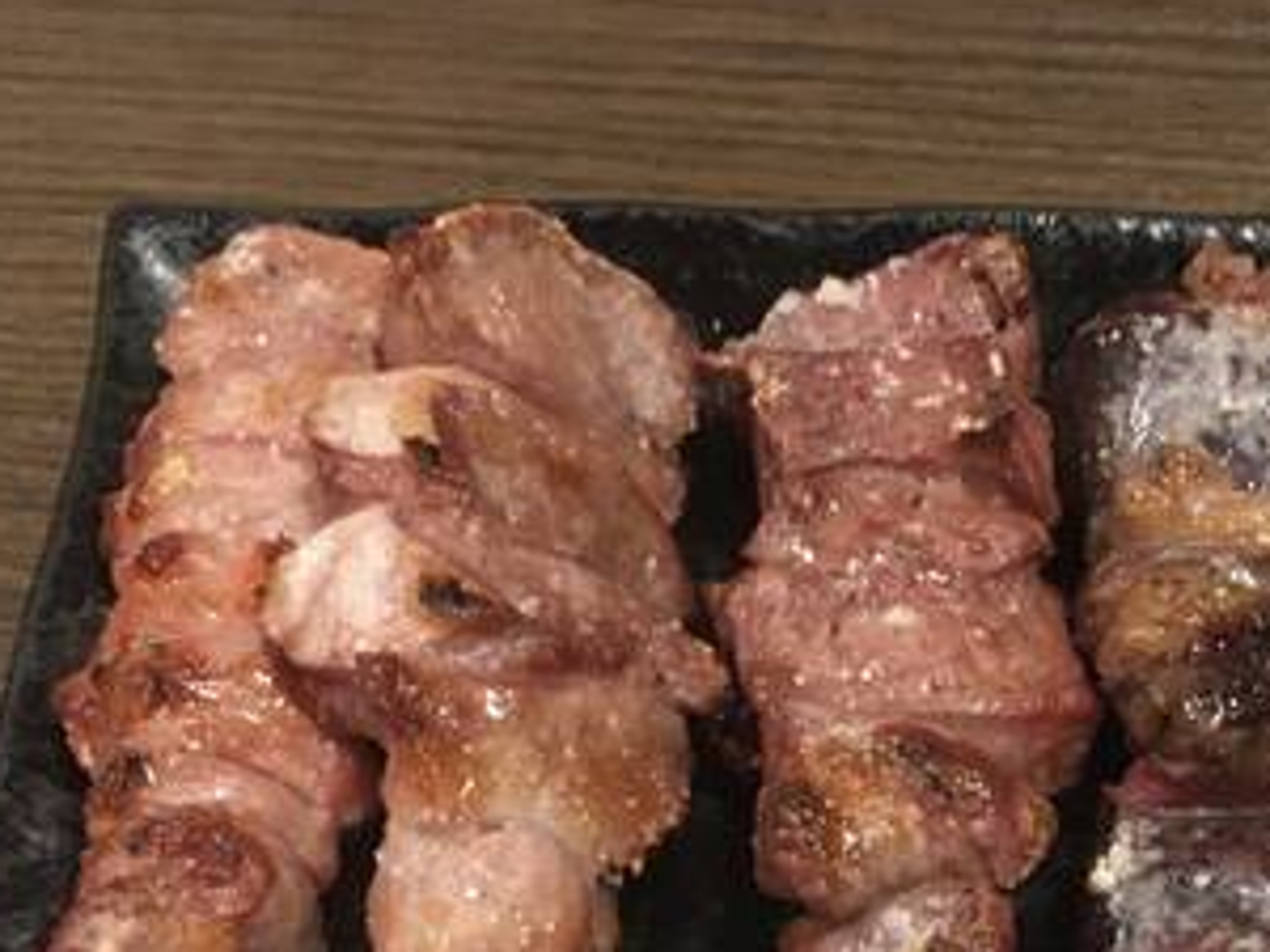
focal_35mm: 58
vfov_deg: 24.2
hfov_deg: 32.6
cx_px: 944
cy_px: 927
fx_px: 2128
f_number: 2.2
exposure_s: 1/17
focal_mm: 4.15
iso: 200
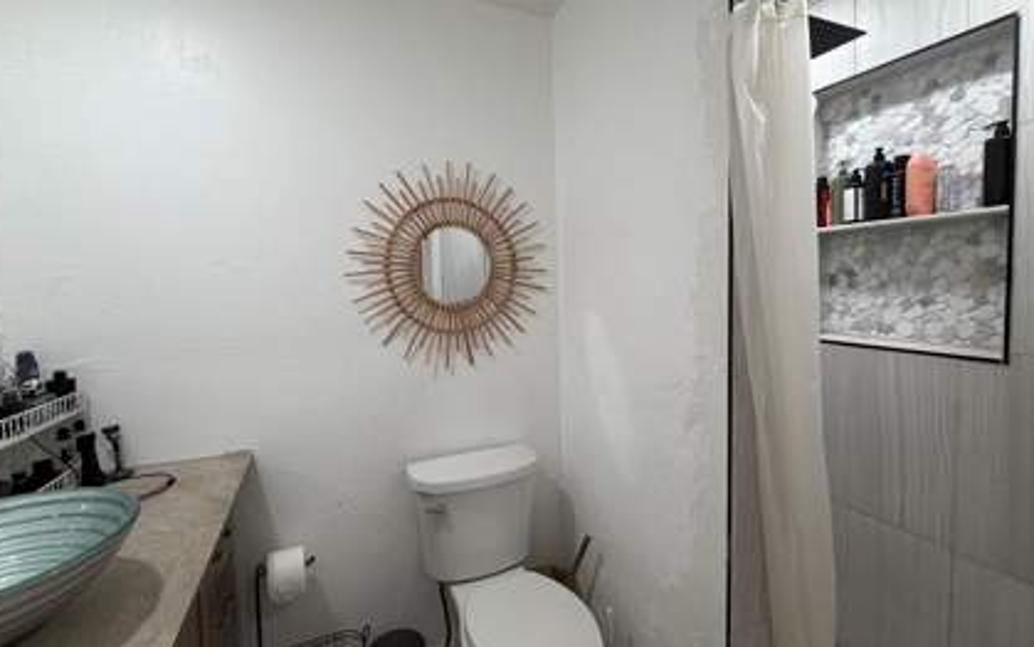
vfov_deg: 68.0
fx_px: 479
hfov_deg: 94.4
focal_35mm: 17
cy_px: 306
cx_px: 516
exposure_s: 1/120
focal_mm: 2.22
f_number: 2.2
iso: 160
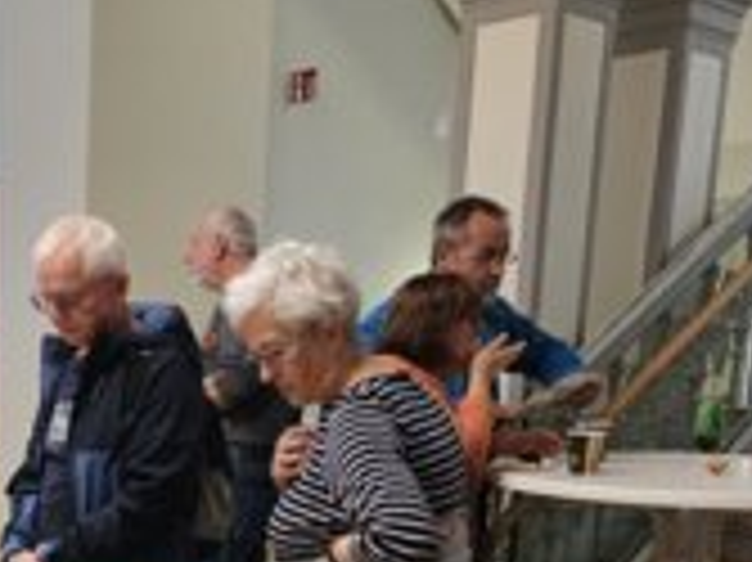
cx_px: 23
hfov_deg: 32.5
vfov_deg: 25.1
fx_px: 1194
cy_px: 575
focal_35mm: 55
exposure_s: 1/142
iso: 640
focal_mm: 6.3
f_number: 1.7
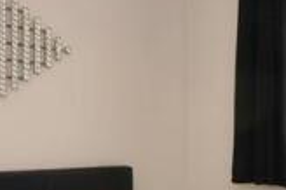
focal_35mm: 60
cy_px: 139
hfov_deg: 33.1
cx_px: 195
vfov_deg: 22.4
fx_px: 476
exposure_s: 1/13
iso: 200
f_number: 11
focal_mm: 10
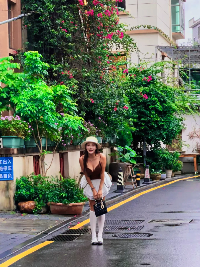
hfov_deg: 53.1
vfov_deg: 67.3
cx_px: 100
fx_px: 200
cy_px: 134
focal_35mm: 26
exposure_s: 1/60
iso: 125
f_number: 1.5
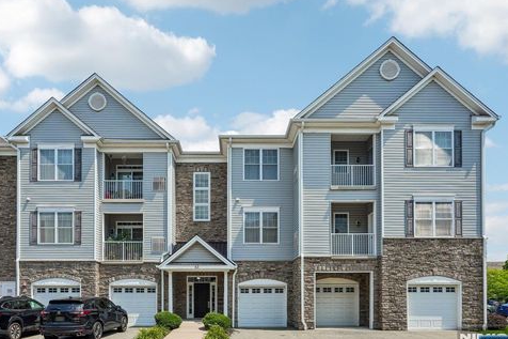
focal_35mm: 22
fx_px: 304
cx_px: 243
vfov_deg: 58.2
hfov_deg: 79.8
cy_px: 172
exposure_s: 1/250
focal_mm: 20.5
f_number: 9
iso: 100
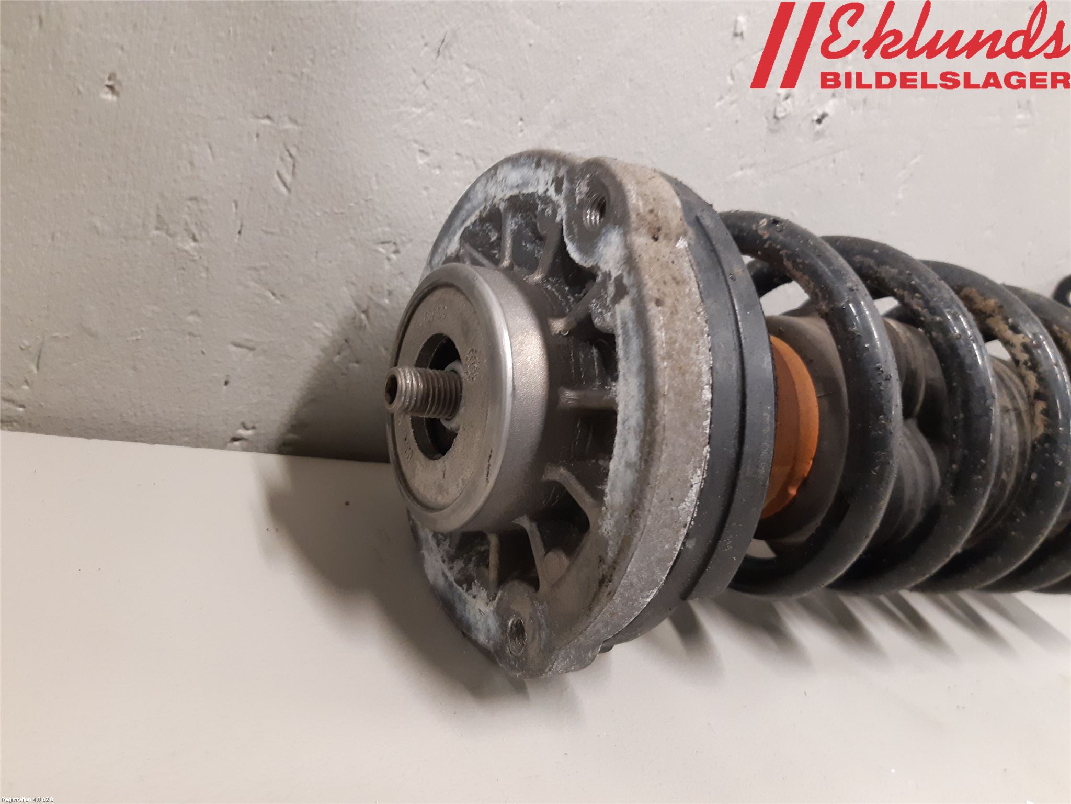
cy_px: 402
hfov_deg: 67.3
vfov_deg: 53.1
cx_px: 536
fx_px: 804
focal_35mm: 26
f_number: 1.7
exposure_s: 1/33
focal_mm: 3.93
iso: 250
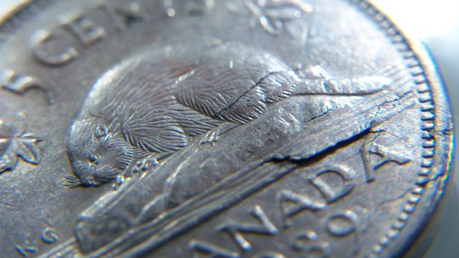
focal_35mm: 87
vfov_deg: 13.9
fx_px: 1059
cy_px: 162
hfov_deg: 24.5
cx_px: 231
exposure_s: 1/50
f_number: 3.6
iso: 64
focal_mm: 14
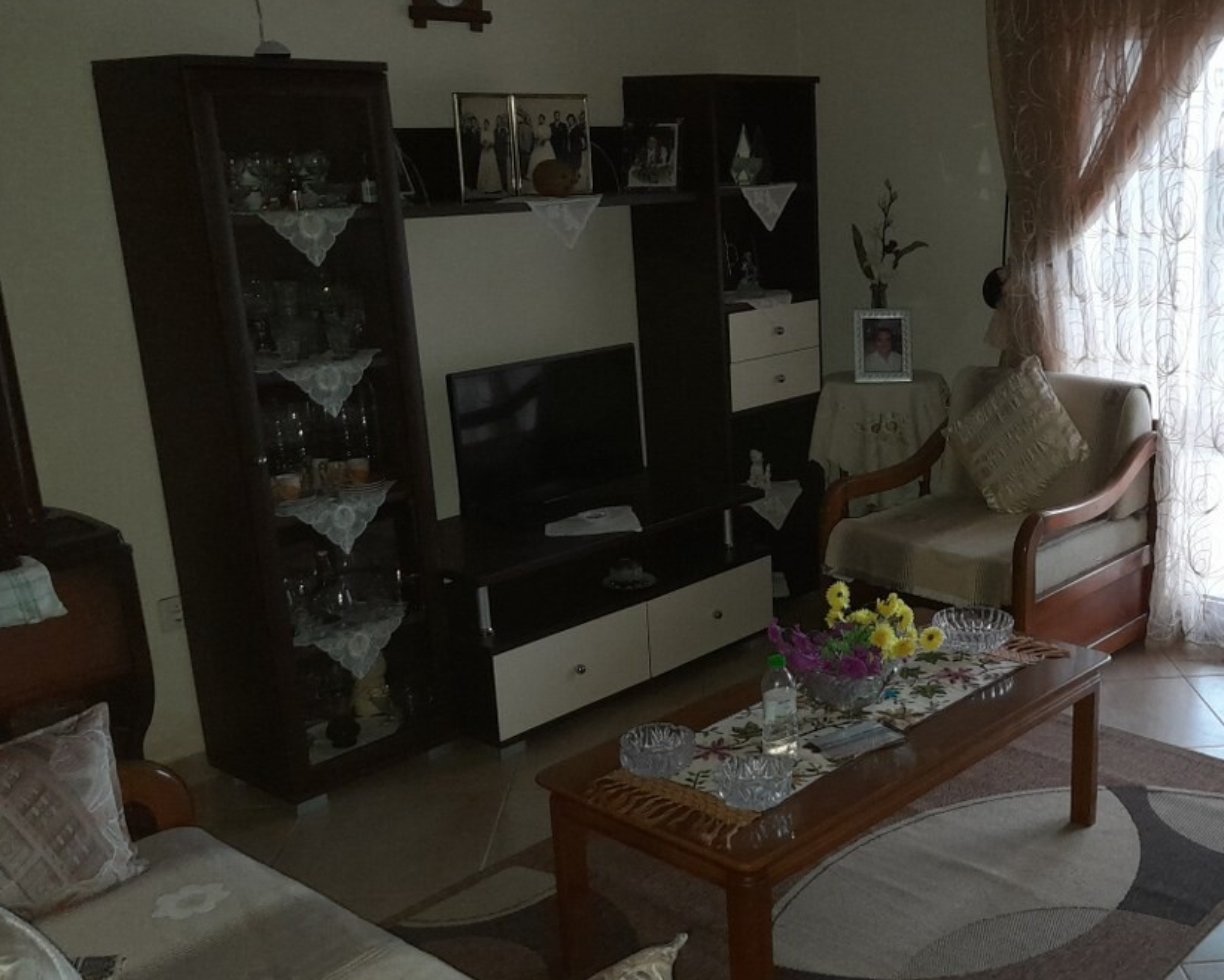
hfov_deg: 46.5
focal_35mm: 38
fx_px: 1377
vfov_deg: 39.1
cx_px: 890
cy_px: 554
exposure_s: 1/33
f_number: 2
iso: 400
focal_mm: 4.6
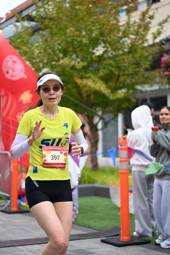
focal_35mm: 72
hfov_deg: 18.9
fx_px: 510
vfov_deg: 28.1
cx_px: 85
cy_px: 128
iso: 1000
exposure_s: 1/1600
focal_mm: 72
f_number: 2.8
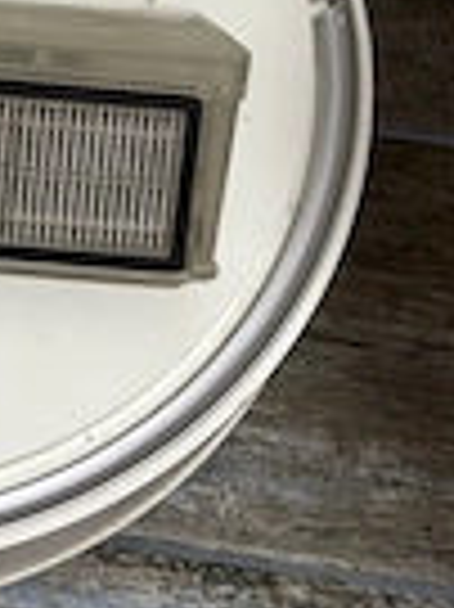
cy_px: -135
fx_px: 1349
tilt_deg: -55.8
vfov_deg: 23.1
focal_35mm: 77
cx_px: -153
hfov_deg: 17.8
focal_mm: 5.96
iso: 200
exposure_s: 1/50
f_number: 1.6
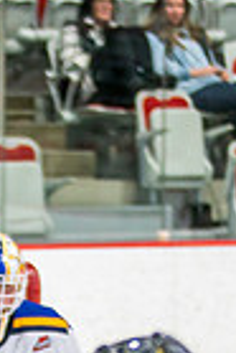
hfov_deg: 2.7
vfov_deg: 4.0
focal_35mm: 511
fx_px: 5012
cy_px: 437
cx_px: -35
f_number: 2.8
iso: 640
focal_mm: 88
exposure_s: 1/640
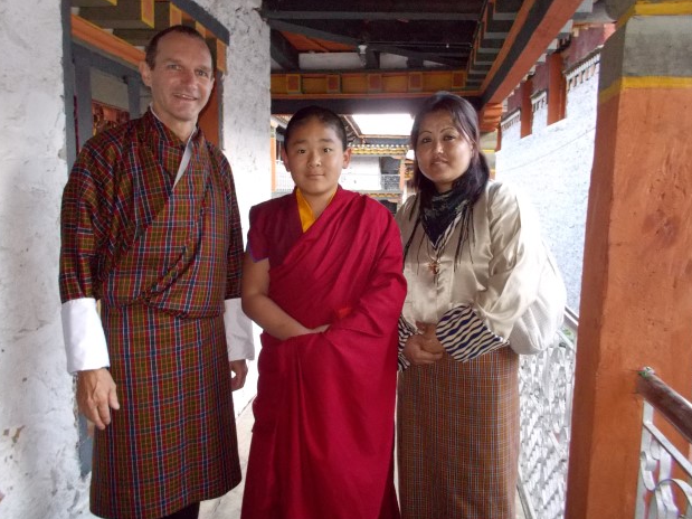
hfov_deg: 60.0
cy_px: 264
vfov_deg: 46.8
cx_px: 342
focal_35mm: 30
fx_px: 600
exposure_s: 1/30
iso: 500
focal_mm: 4.1
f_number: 3.3
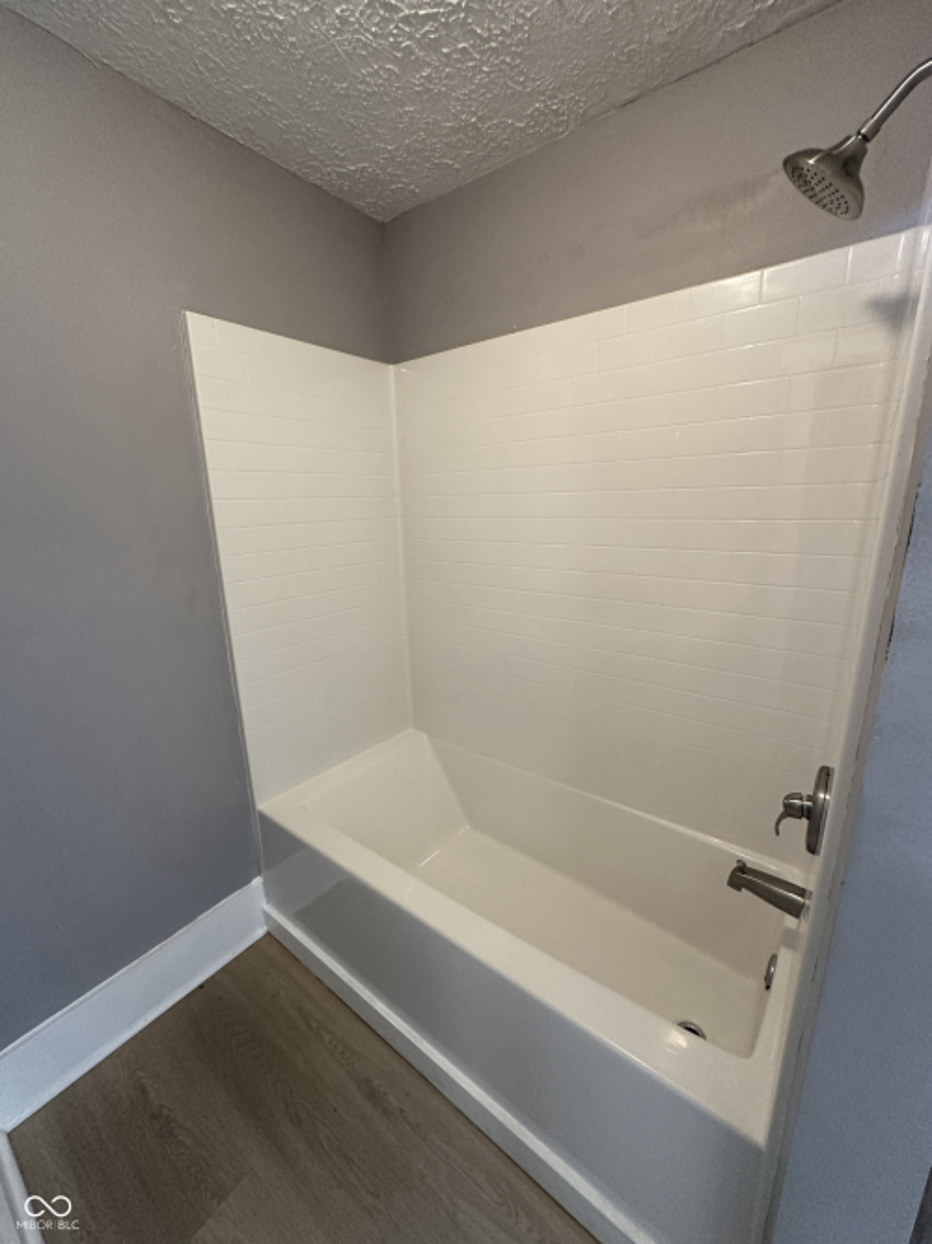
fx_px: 503
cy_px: 622
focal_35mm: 14
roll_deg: +0.5
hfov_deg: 85.7
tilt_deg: -12.9
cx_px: 466
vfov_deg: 102.1
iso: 320
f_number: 2.2
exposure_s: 1/120
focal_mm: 2.22
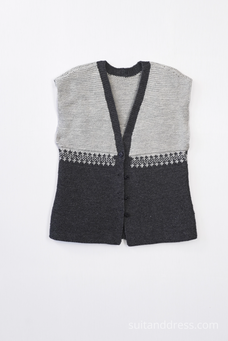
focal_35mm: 48
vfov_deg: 41.1
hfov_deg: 28.1
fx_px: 456
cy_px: 170
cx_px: 114
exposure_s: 1/60
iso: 320
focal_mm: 32
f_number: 7.1
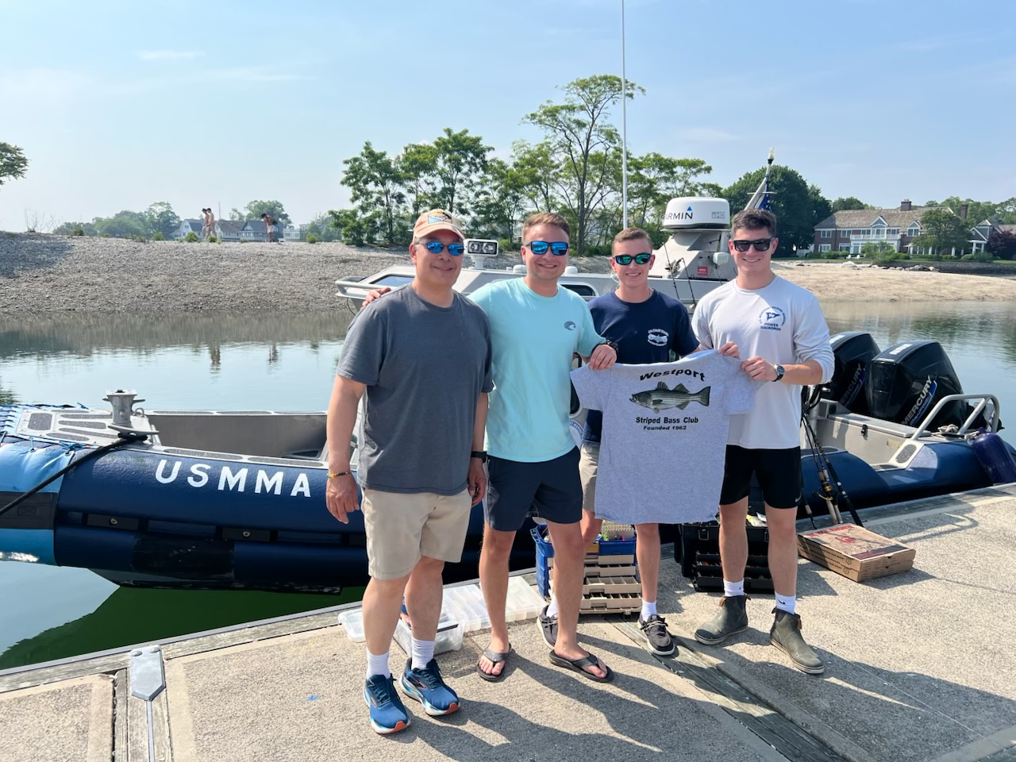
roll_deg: -0.7
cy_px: 381
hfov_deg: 67.3
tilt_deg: -8.7
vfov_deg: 53.1
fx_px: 763
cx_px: 508
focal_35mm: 26
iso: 50
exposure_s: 1/3968
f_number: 1.5
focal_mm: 5.7
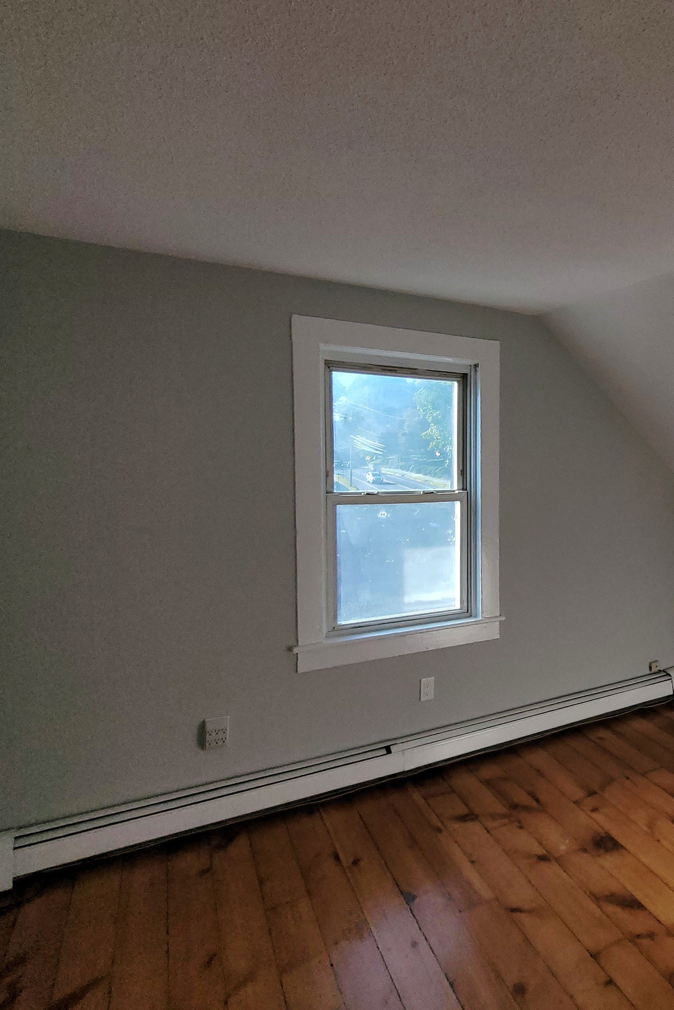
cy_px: 483
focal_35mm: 21
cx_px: 556
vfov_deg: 81.2
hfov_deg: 54.6
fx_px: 590
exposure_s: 1/500
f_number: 2.2
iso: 40
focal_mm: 1.74
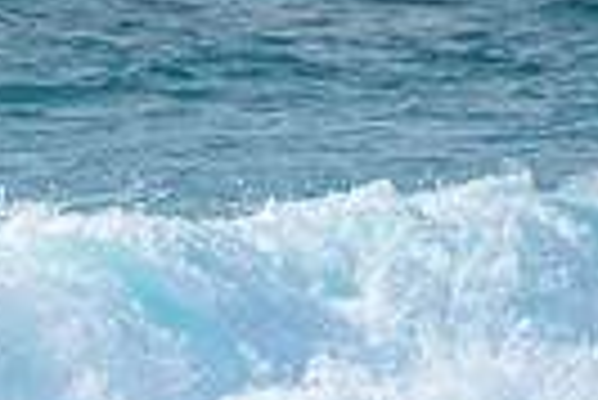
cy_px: 474
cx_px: -99
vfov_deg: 0.5
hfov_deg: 0.8
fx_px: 43518
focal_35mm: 2617
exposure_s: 1/2000
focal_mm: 400
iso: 320
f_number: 5.6
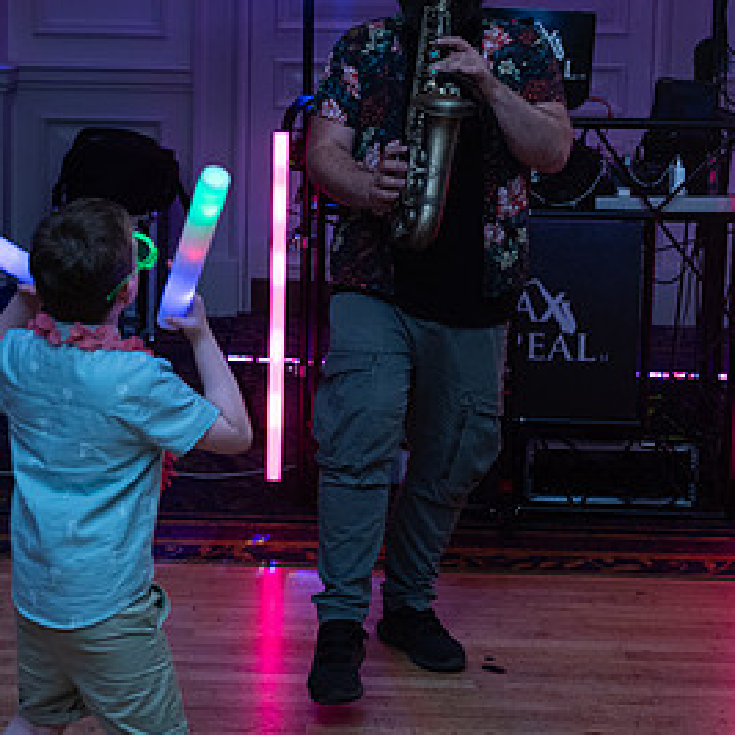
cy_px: 241
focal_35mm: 83
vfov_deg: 20.8
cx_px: 223
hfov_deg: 20.8
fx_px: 1994
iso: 640
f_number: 3.5
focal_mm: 45
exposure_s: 1/160
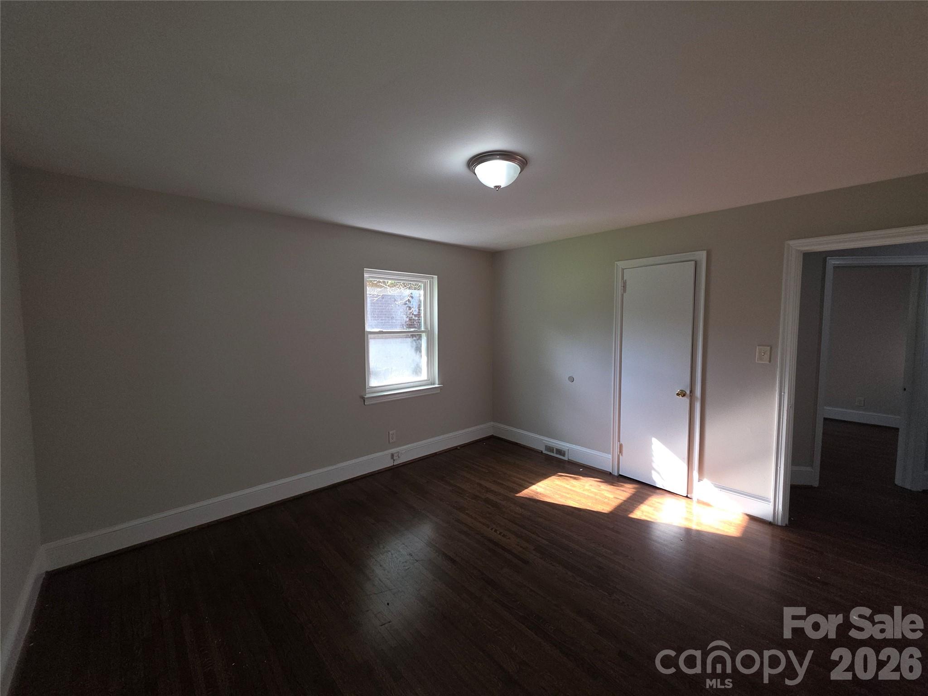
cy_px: 348
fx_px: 349
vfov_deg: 89.9
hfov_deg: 106.2
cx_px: 464
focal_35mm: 13
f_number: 1.9
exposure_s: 1/60
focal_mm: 2.2
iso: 64
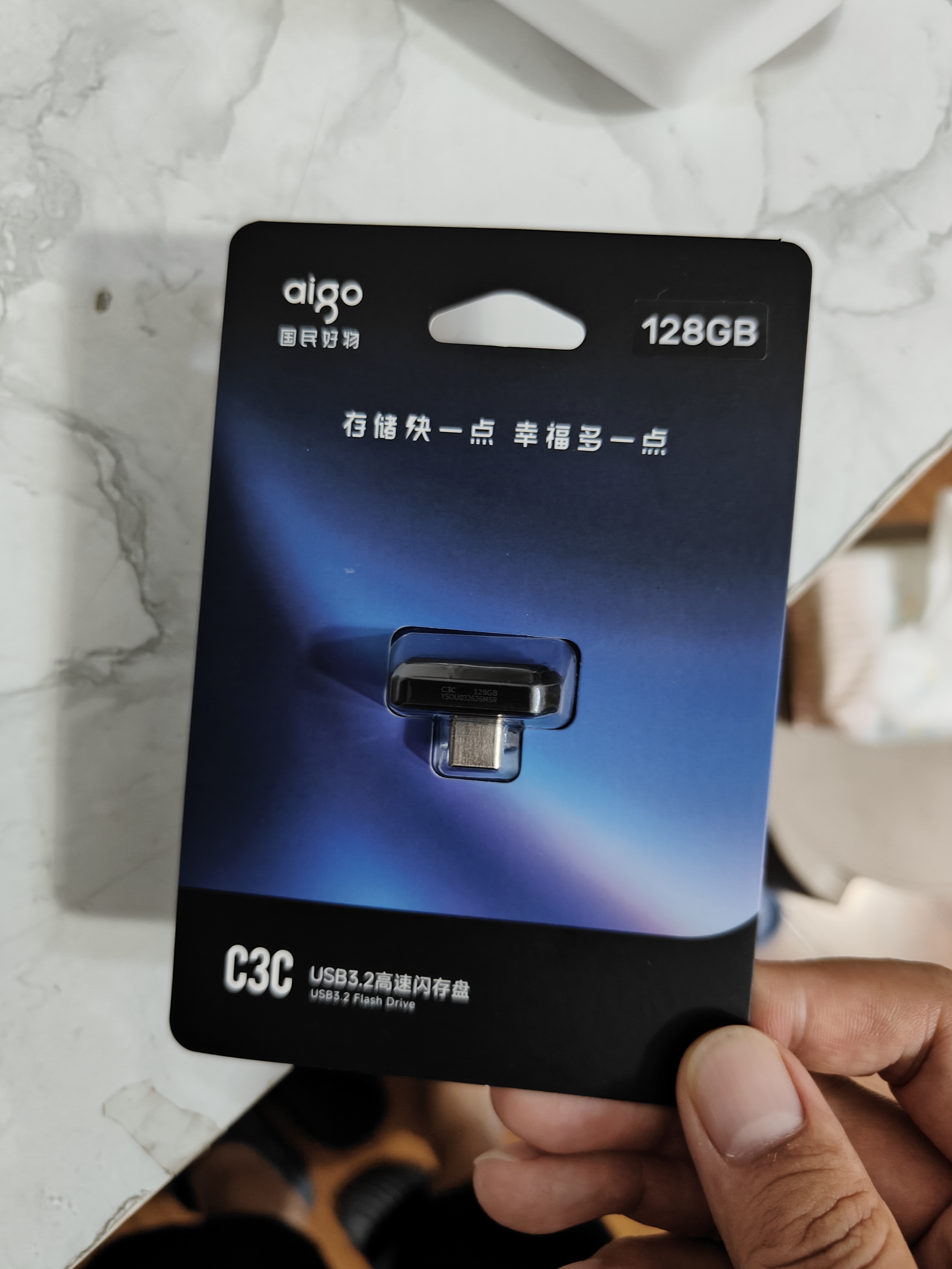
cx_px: 476
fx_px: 880
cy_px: 634
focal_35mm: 24
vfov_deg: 71.6
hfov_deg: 56.8
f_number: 1.8
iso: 640
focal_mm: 5.59
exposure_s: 1/33
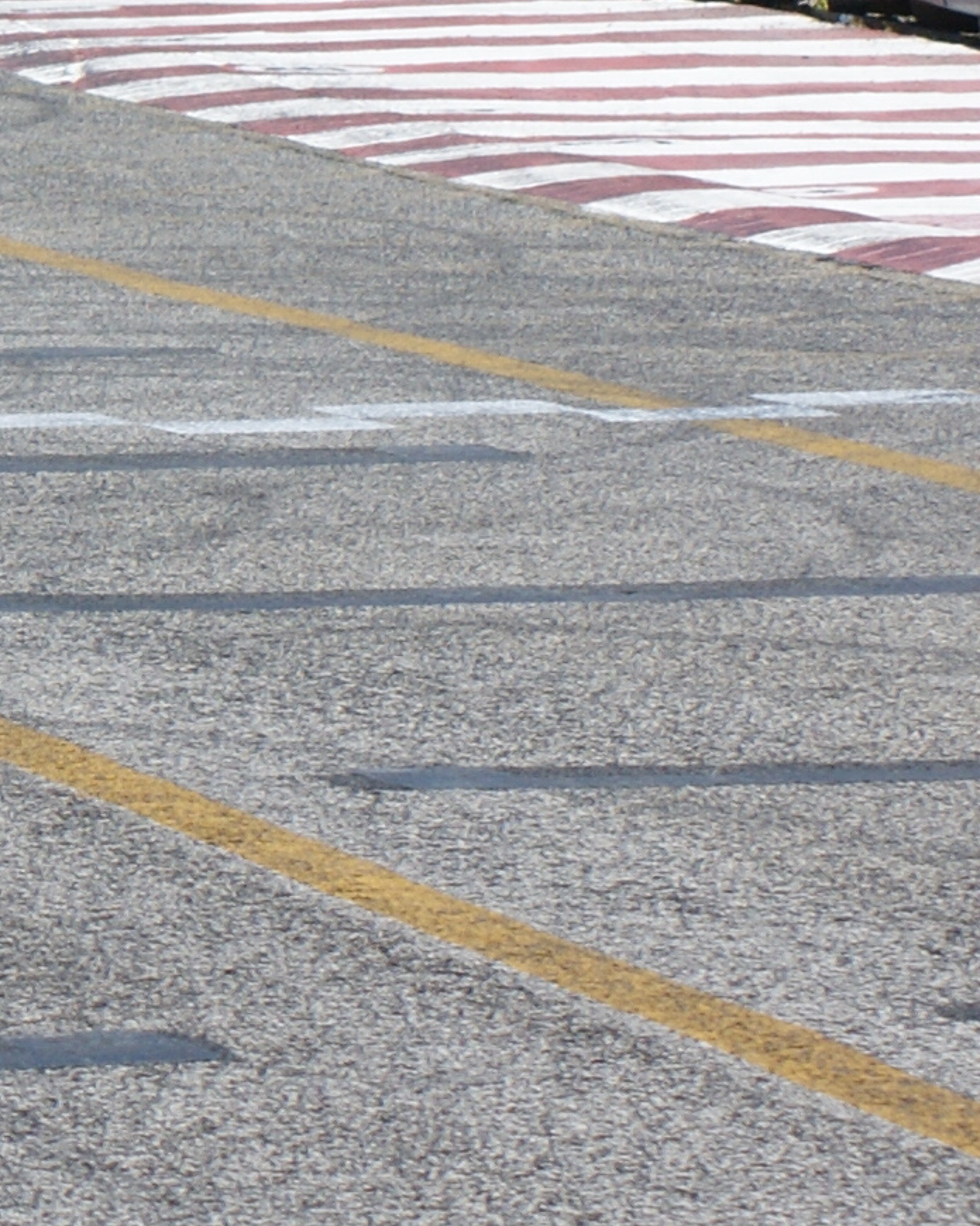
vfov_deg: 4.3
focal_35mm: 446
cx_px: -1402
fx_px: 16173
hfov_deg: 3.4
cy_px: -135
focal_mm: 60
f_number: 9
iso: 100
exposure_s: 1/320
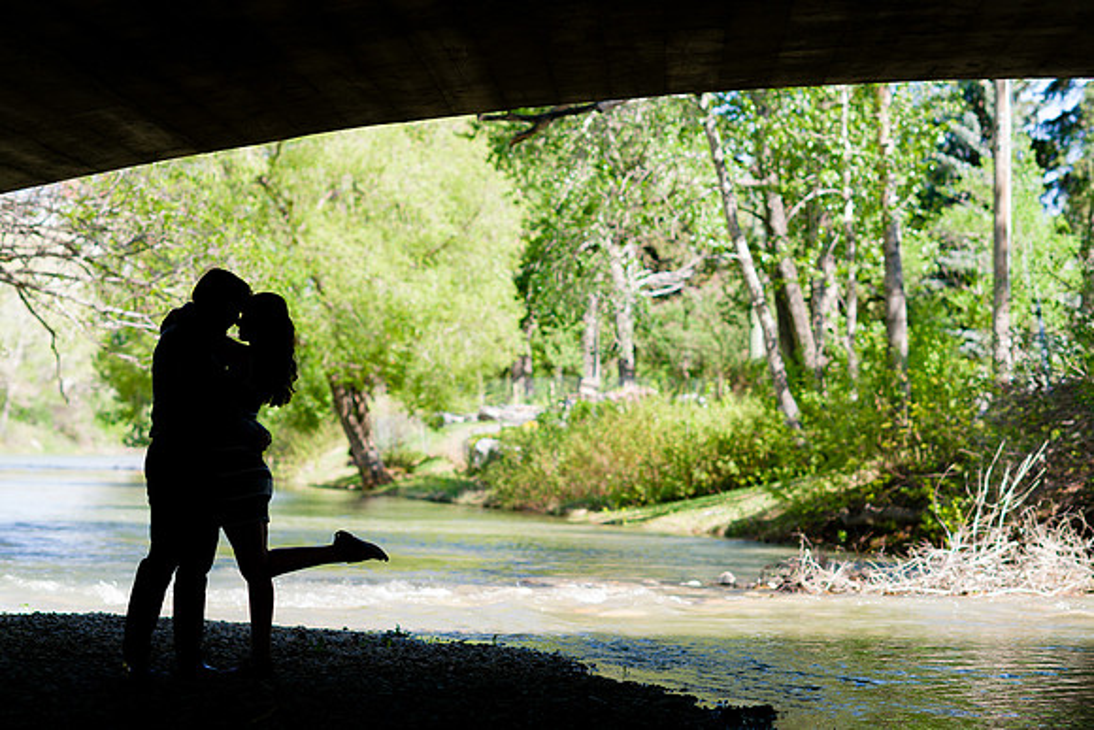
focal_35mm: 85
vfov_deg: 16.1
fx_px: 2584
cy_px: 365
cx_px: 547
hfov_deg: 23.9
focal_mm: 85
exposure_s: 1/500
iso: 250
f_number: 3.2
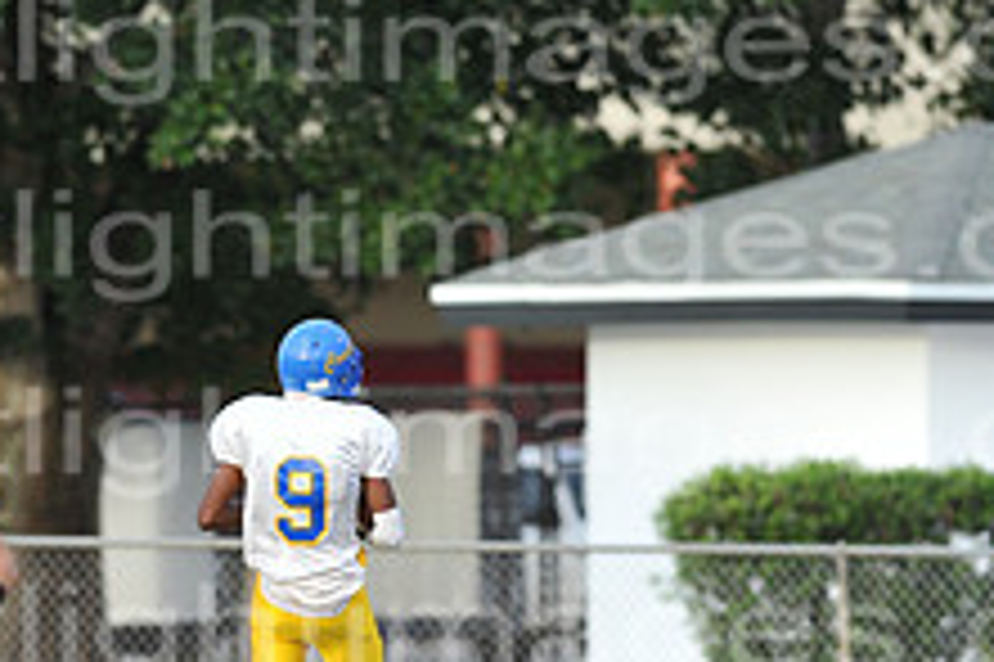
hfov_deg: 2.6
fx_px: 21713
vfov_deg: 1.7
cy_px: 540
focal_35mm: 787
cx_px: 279
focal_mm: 300
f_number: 4
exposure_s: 1/2000
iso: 1000
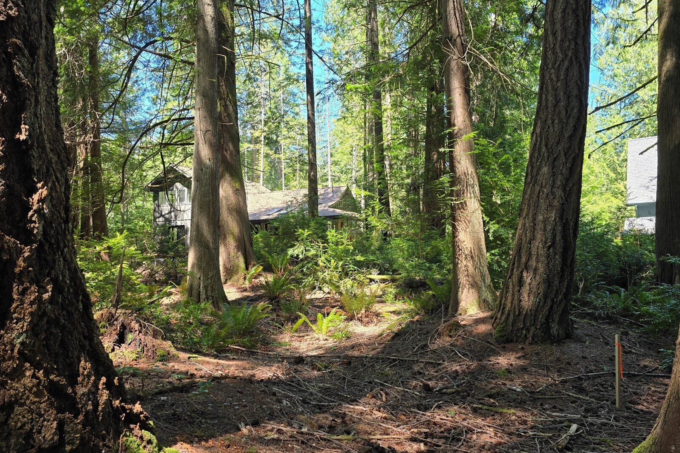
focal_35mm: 24
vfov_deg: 53.1
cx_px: 340
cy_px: 236
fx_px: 453
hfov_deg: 73.7
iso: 40
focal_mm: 6.3
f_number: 1.7
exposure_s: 1/180
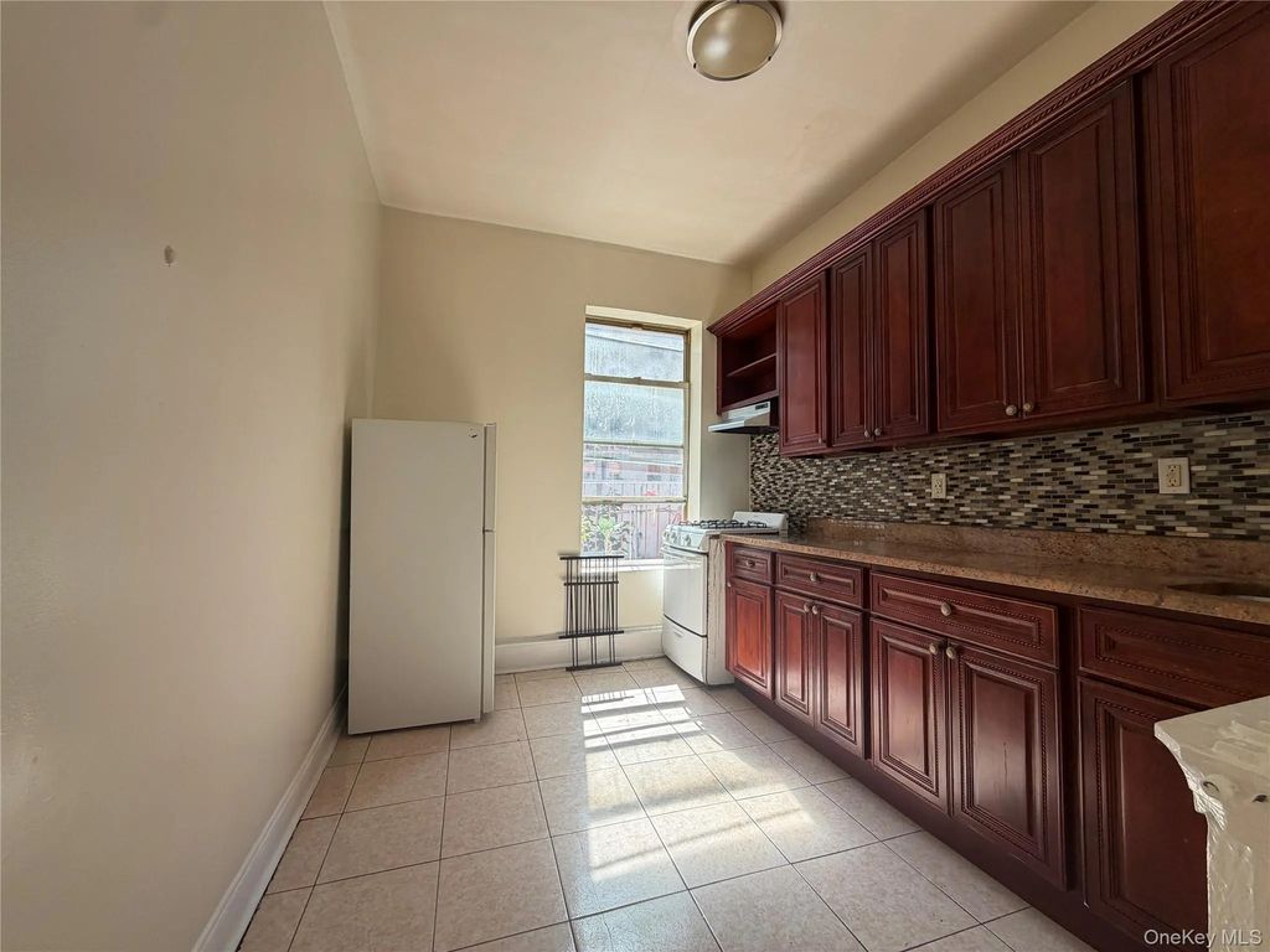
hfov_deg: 102.1
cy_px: 476
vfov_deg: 85.7
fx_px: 514
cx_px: 635
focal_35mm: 14
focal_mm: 2.22
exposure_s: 1/147
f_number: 2.2
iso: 50
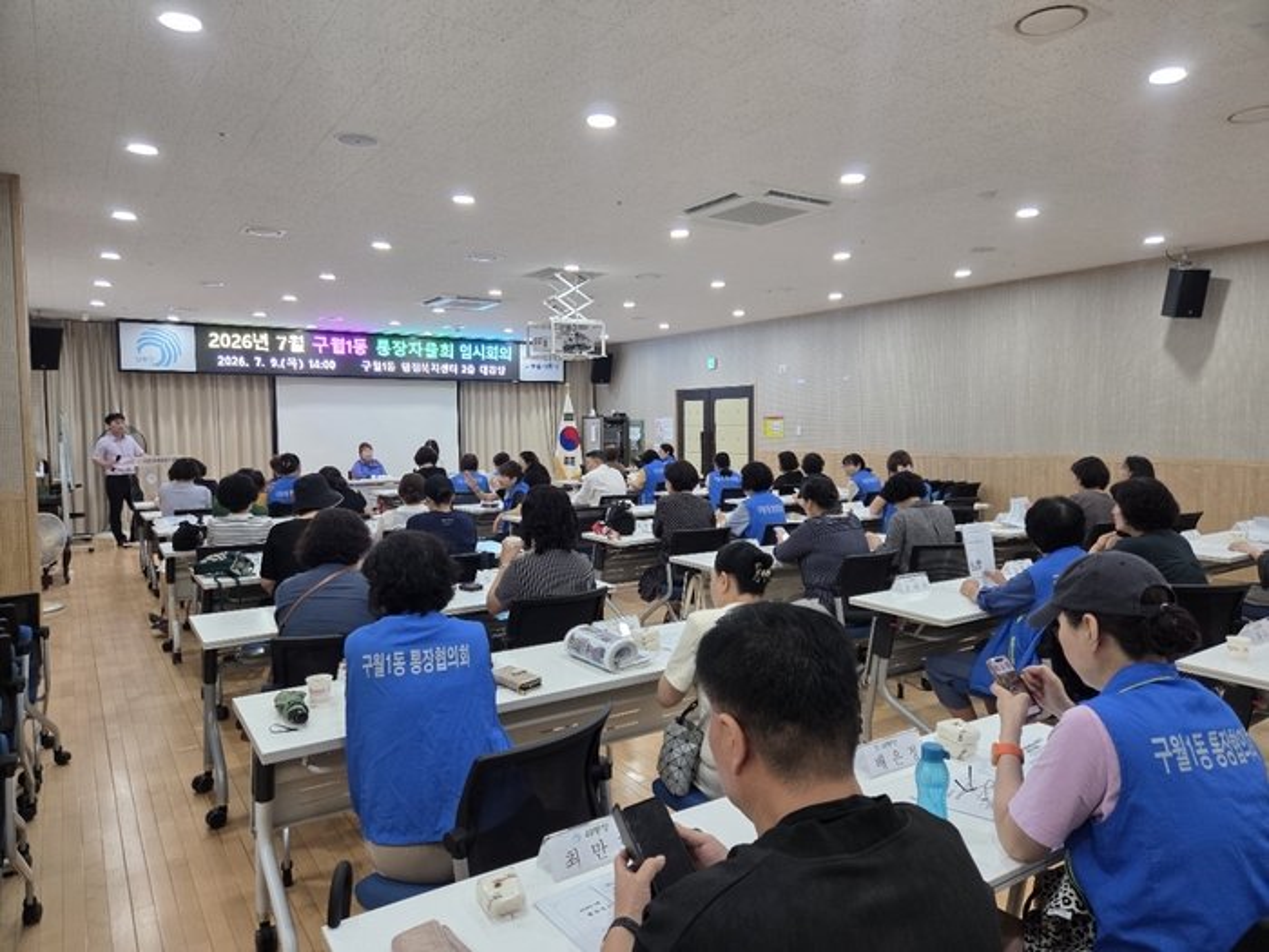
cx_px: 634
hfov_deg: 73.9
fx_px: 843
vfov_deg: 58.9
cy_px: 476
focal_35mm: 23
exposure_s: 1/120
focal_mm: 5.4
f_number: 1.8
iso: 160
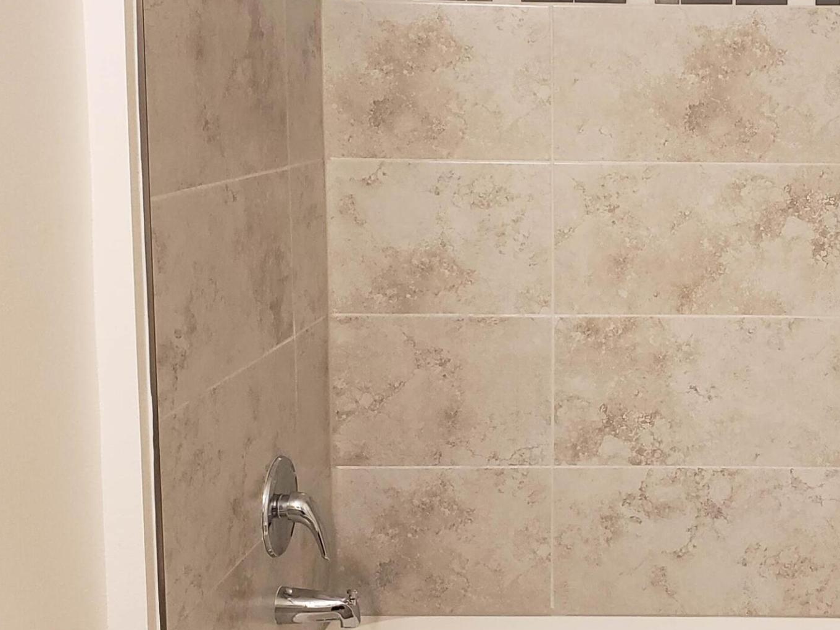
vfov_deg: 26.5
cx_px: 766
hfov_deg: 33.0
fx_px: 1335
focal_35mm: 55
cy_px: 247
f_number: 2.4
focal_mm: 4.3
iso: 250
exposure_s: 1/40
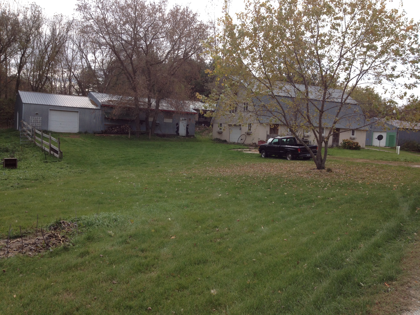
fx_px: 425
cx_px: 210
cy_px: 158
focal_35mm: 35
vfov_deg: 40.7
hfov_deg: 52.6
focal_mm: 4.28
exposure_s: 1/1082
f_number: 2.4
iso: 50
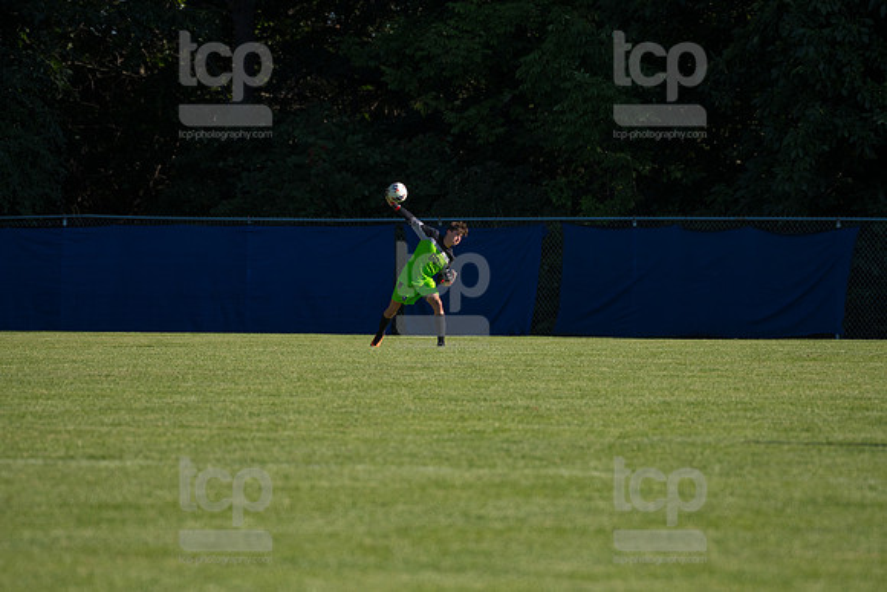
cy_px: 296
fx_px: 8379
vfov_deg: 4.0
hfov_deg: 6.1
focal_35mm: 340
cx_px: 444
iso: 320
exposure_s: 1/2000
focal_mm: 340
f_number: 5.6
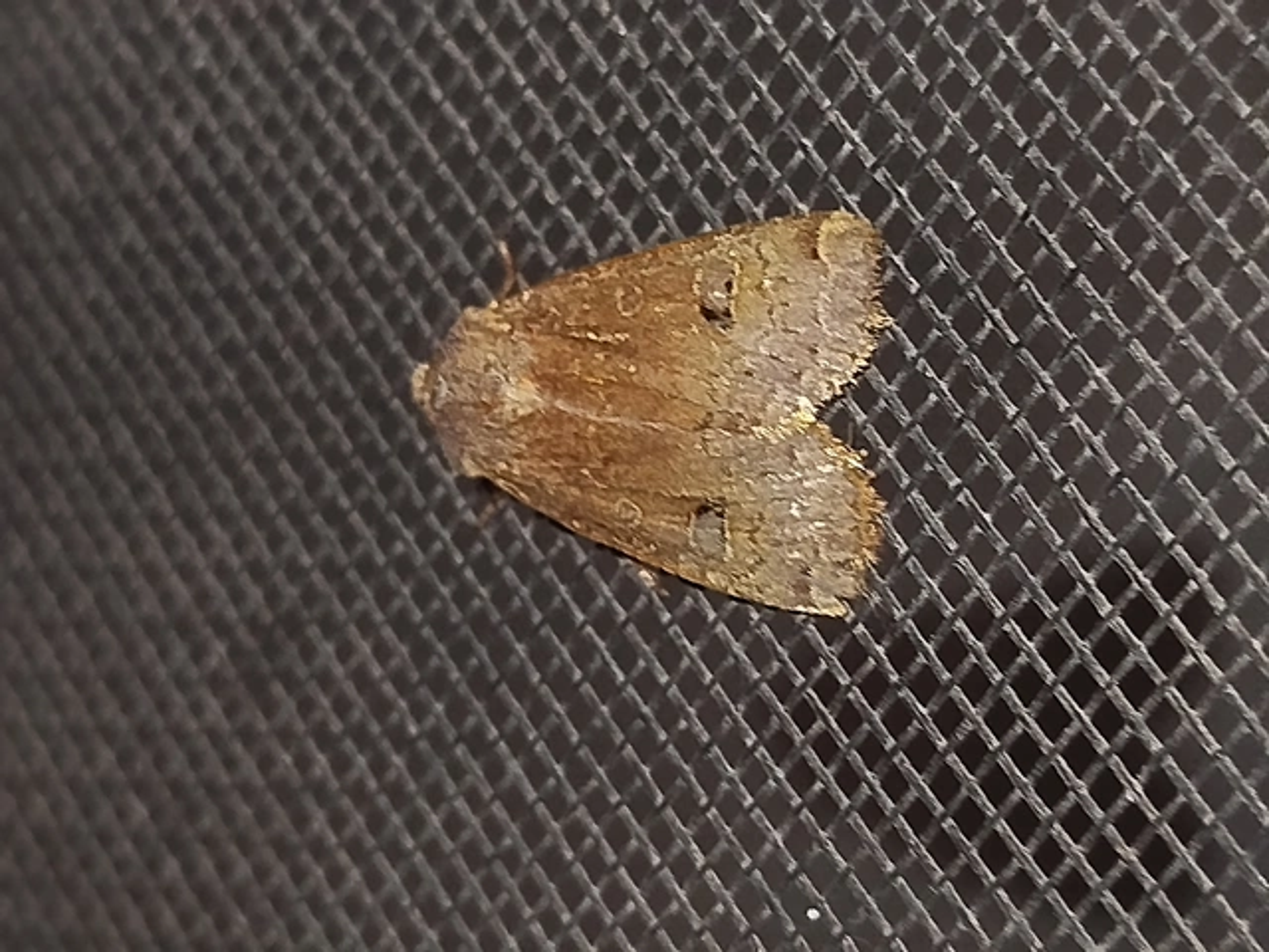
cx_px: 634
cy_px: 476
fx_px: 3336
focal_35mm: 91
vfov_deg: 16.2
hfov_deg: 21.5
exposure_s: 1/33
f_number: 1.7
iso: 200
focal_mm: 5.31
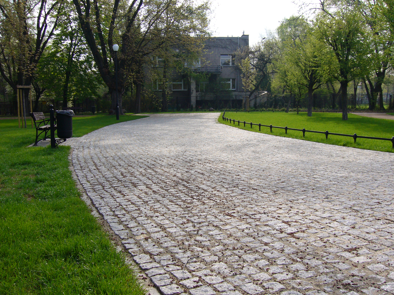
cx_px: 197
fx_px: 398
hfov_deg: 52.6
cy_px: 148
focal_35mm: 35
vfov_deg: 40.7
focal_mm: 5.8
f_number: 5.6
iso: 80
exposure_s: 1/125
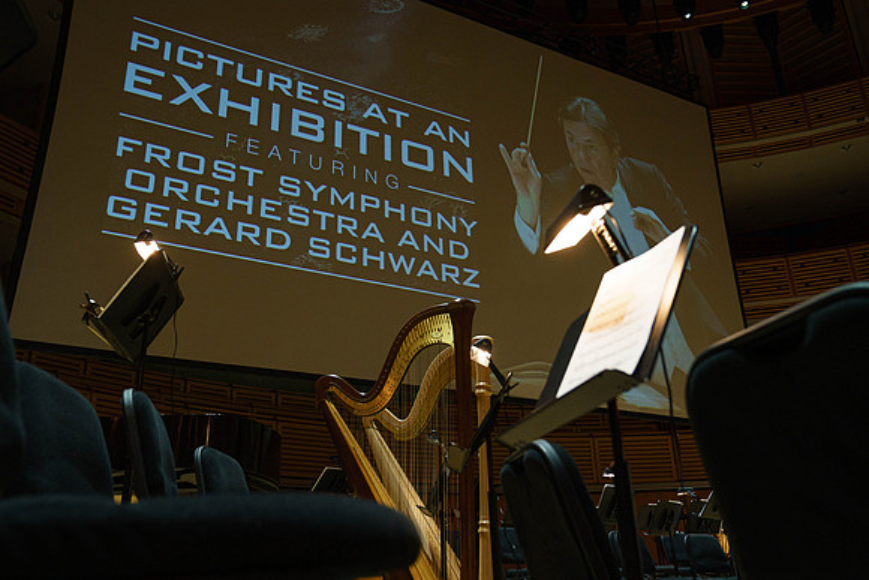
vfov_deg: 42.3
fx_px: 748
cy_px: 290
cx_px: 434
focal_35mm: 31
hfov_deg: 60.3
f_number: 4.5
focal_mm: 31
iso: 2500
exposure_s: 1/200
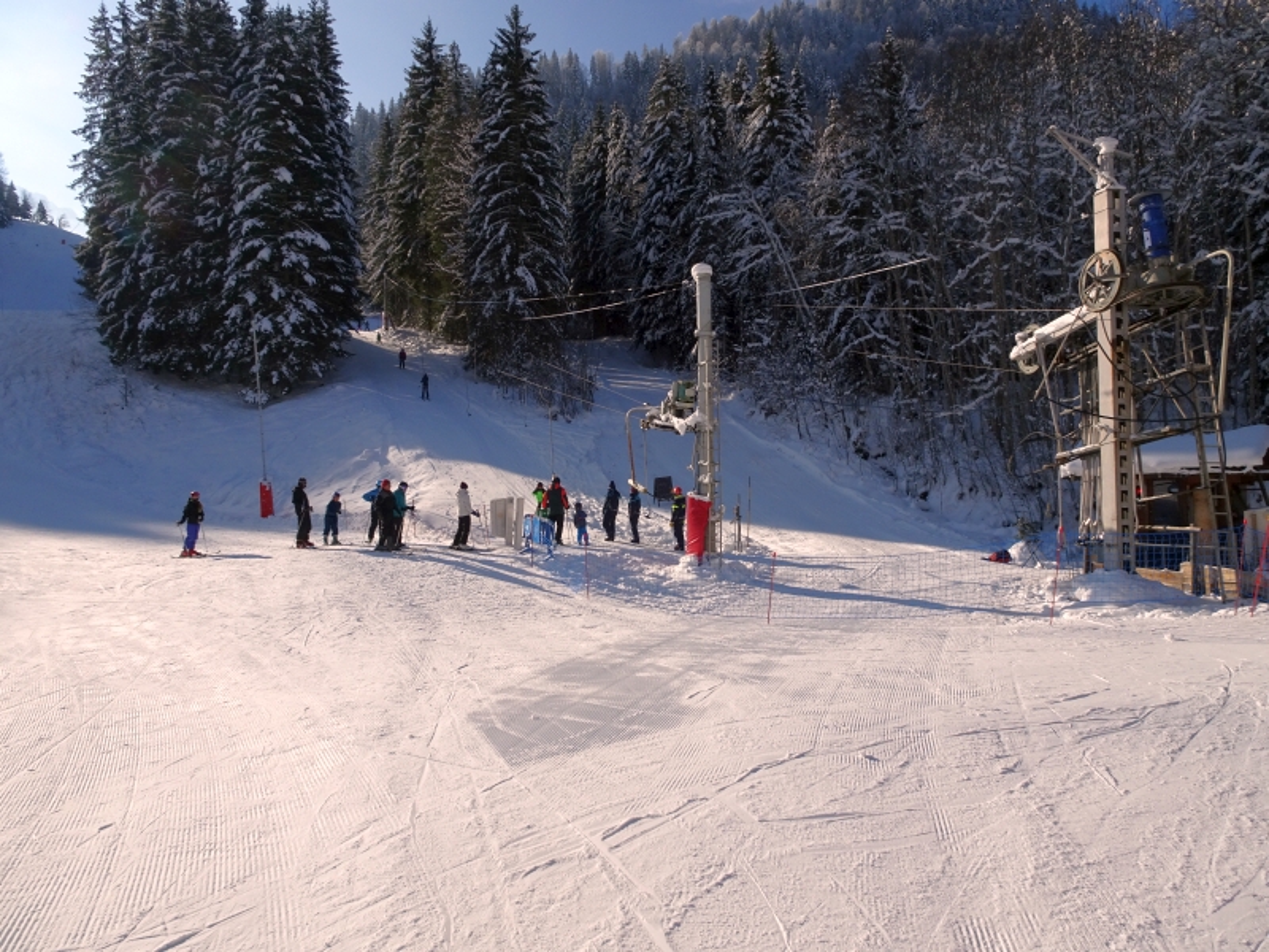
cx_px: 634
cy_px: 476
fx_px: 880
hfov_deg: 71.6
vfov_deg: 56.8
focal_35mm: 24
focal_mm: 4.1
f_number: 3.5
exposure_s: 1/1600
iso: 80
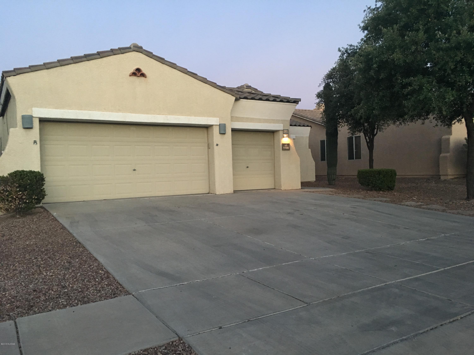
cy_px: 178
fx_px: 397
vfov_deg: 48.2
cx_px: 237
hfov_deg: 61.7
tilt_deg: -1.2
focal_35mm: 29
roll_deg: +2.1
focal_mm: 4.15
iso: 160
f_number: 2.2
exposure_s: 1/30
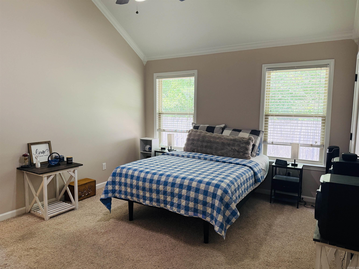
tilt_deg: -5.8
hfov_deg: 71.6
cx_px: 180
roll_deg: -0.6
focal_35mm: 24
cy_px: 134
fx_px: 249
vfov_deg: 56.8
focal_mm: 6.76
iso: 200
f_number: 1.78
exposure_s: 1/120
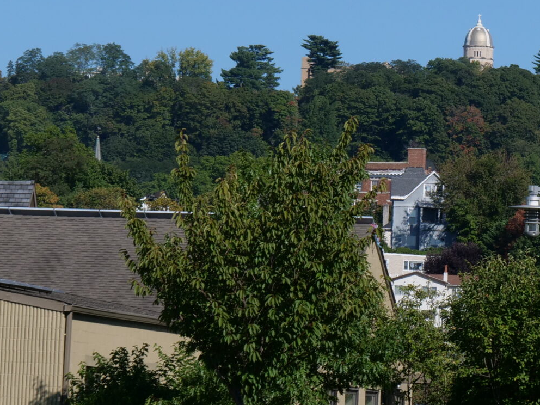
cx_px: 552
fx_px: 4508
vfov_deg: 5.1
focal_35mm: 289
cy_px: 141
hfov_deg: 6.8
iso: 200
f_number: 8
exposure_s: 1/800
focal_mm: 56
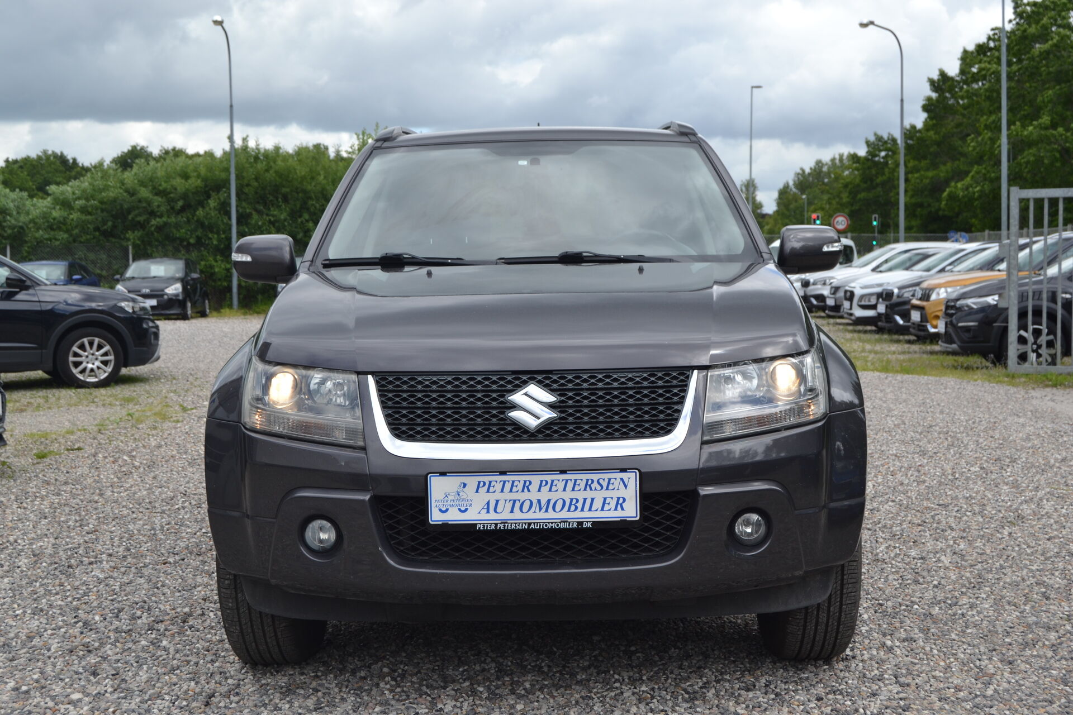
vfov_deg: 29.9
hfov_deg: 43.6
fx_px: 1341
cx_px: 536
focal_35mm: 45
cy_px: 358
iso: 100
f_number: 7.1
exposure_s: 1/250
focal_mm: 30
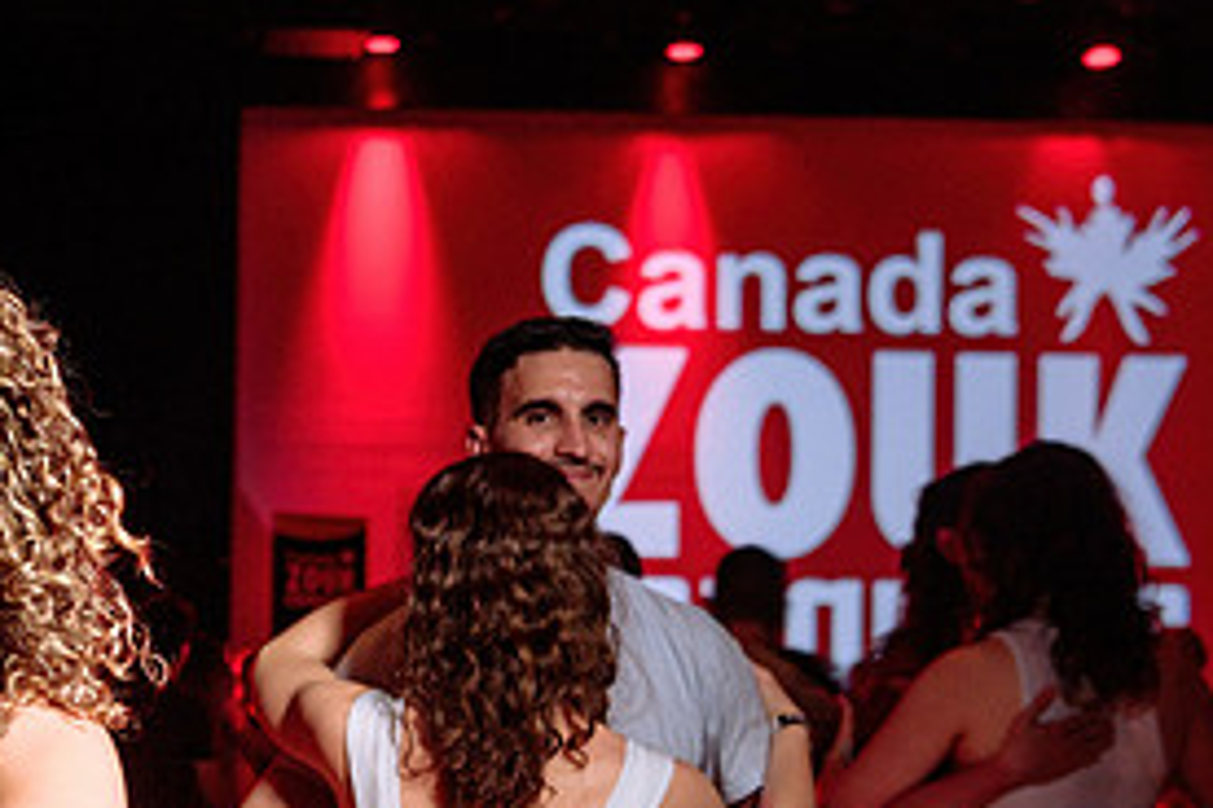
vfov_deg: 16.9
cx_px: 152
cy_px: 700
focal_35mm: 80
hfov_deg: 24.7
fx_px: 2695
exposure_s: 1/40
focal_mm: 35
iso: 1000
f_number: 3.5
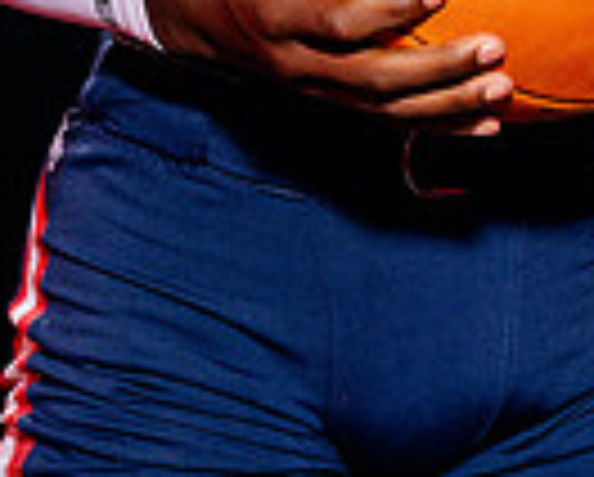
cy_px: -531
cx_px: 356
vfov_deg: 6.7
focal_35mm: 224
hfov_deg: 8.6
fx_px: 3944
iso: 160
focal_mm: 70
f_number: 9
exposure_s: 1/250
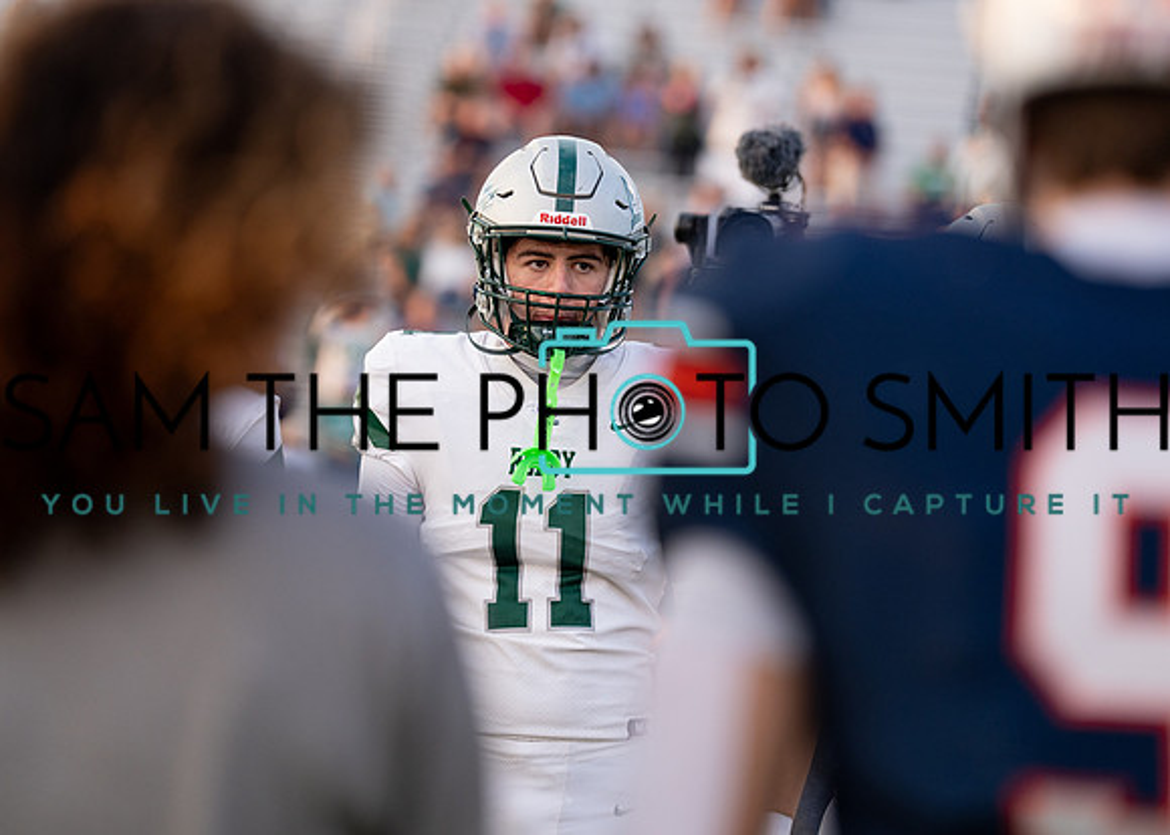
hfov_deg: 10.5
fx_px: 6357
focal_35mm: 191
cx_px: 544
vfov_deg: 7.5
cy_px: 348
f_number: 2.8
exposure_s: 1/1600
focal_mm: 156
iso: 500
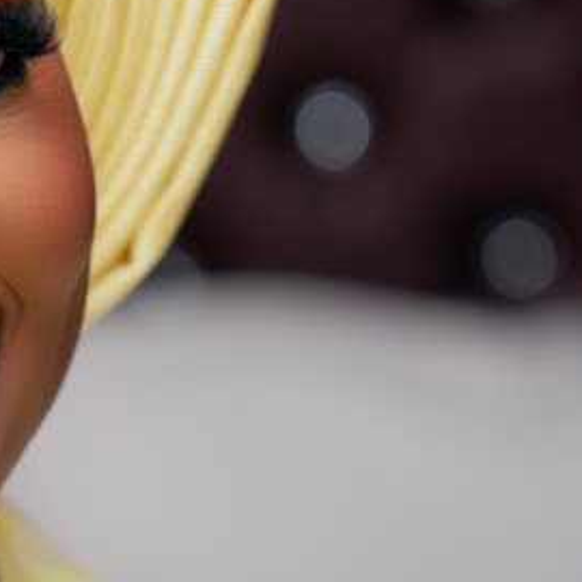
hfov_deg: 6.6
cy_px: 157
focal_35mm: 264
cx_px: -183
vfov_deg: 6.6
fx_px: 5022
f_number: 2.8
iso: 100
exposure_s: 1/160
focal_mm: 70
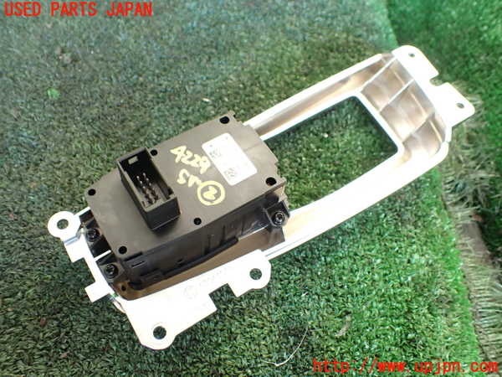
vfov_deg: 46.8
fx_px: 435
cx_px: 251
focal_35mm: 30
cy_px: 188
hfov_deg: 60.0
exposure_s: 1/125
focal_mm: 5.4
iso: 250
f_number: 2.3
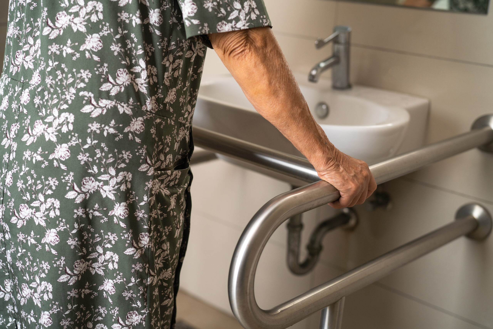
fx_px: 685
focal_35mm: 50
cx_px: 246
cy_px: 164
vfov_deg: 27.0
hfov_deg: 39.6
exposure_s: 1/60
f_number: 2.2
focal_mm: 50
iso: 100
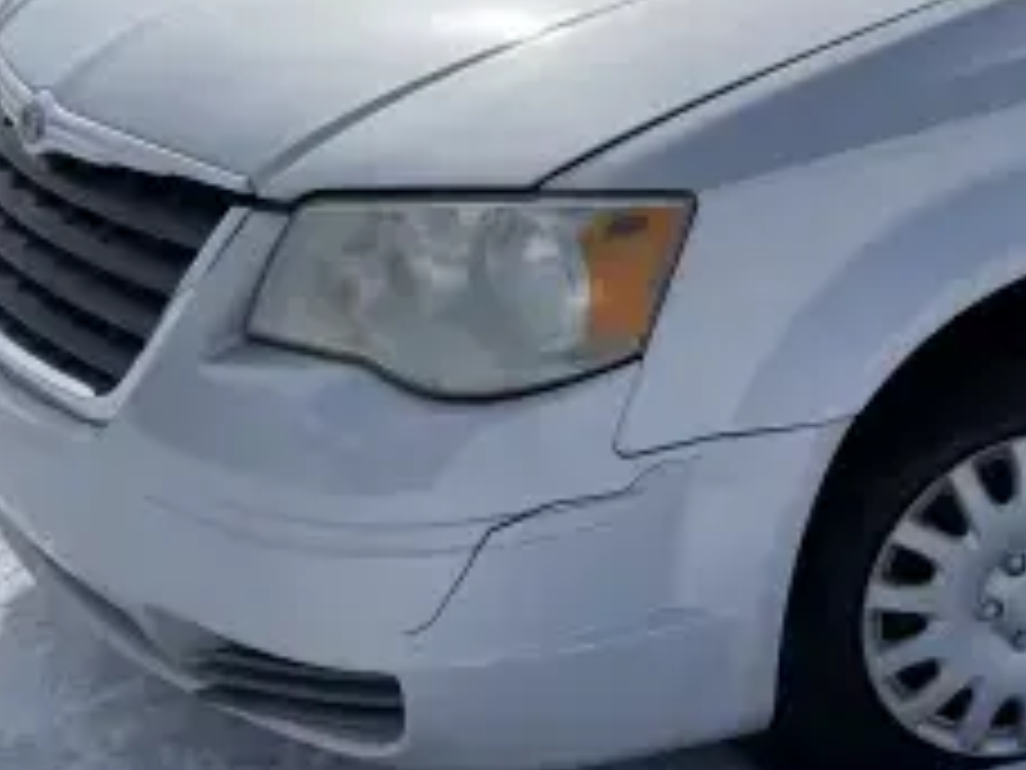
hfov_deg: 24.4
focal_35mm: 73
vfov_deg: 20.1
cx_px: 1206
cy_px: 243
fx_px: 2164
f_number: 1.6
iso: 32
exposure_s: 1/9174
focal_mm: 5.1
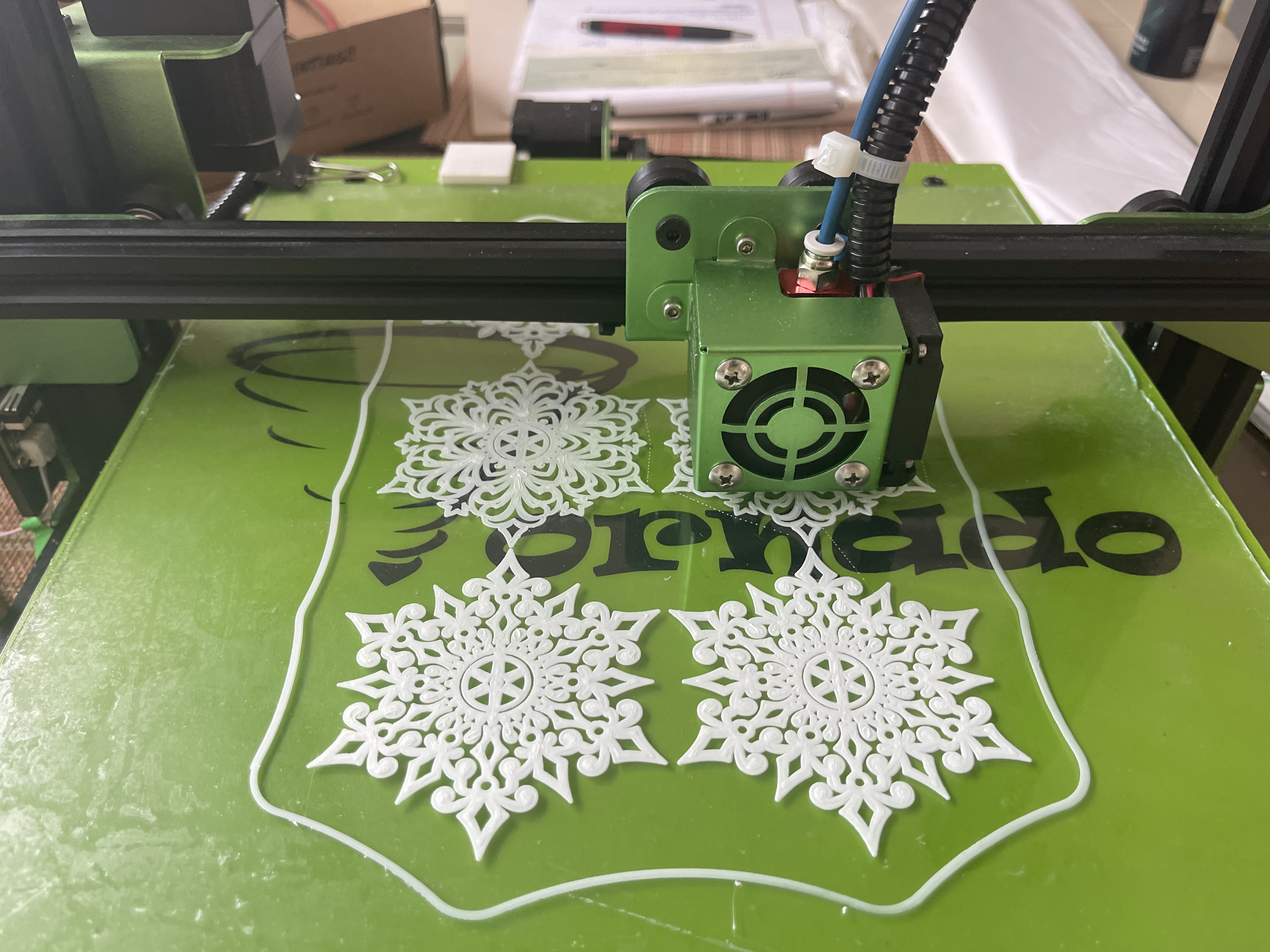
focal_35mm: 26
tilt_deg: -43.0
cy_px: 476
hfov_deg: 67.3
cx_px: 635
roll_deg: -0.8
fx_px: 954
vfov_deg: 53.1
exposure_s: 1/120
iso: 125
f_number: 1.6
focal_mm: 5.1
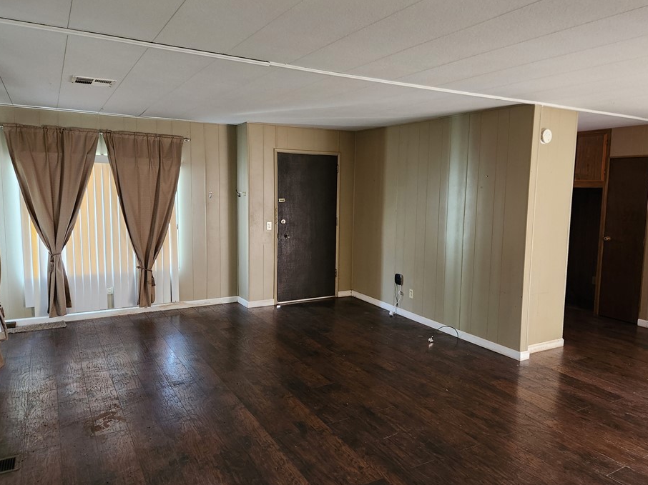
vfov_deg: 53.0
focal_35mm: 26
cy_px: 237
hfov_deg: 67.2
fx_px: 487
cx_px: 346
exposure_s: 1/30
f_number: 1.8
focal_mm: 5.4
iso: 640
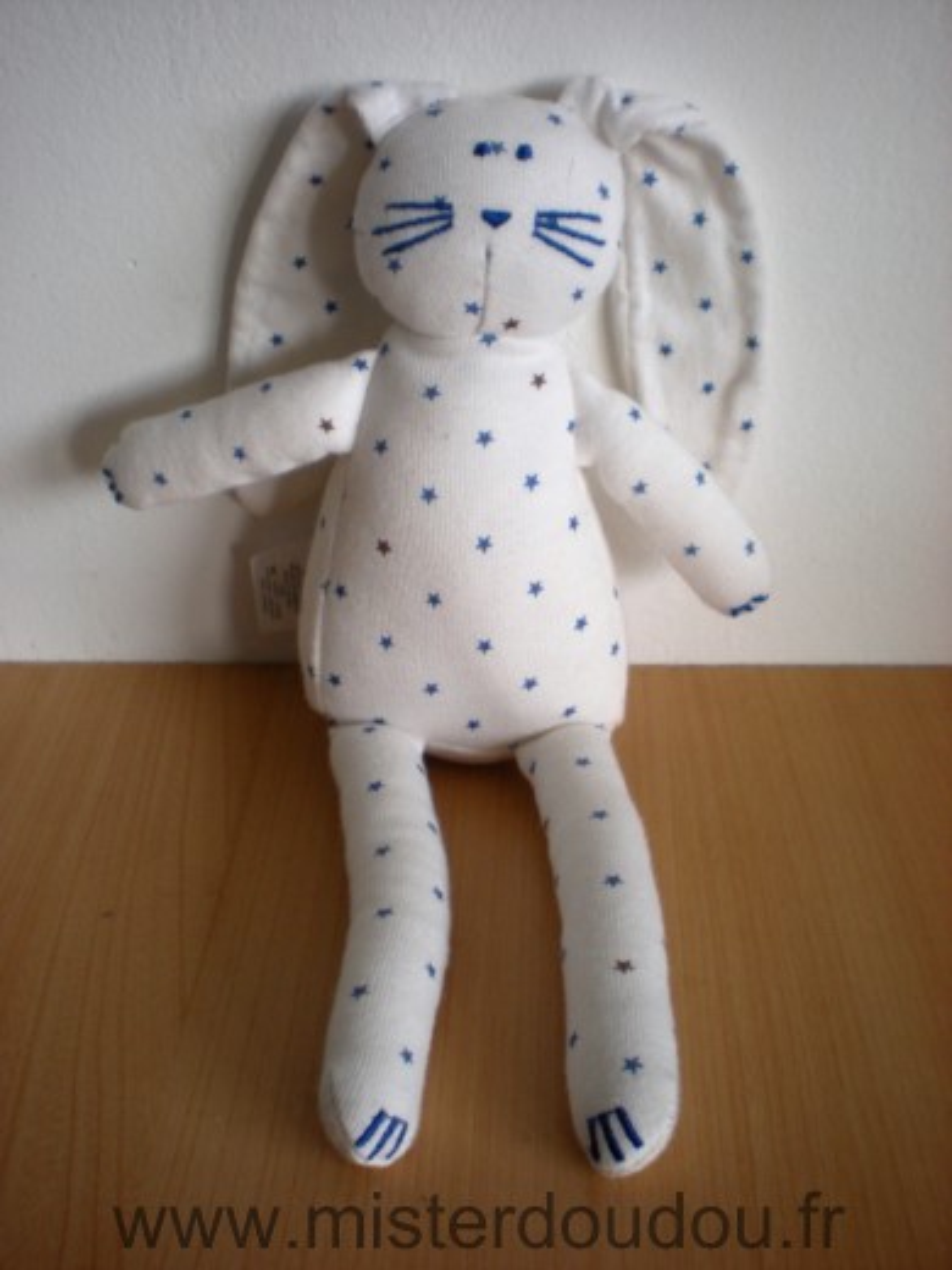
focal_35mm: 38
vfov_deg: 49.0
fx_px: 1393
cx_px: 476
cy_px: 635
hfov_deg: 37.7
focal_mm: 6.3
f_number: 3.1
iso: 118
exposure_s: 1/59.7
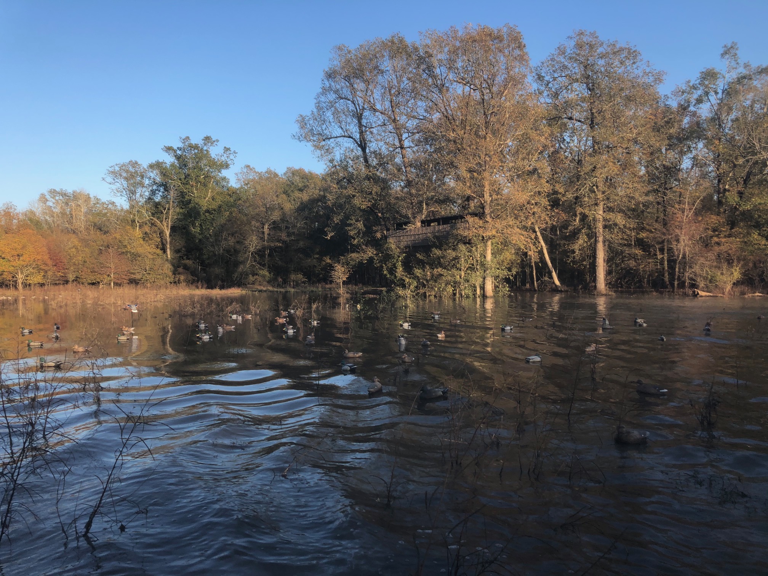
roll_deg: +1.4
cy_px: 288
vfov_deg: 49.7
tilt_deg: -1.1
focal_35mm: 28
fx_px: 621
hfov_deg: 63.4
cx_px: 384
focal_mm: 4
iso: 20
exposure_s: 1/539
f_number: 1.8
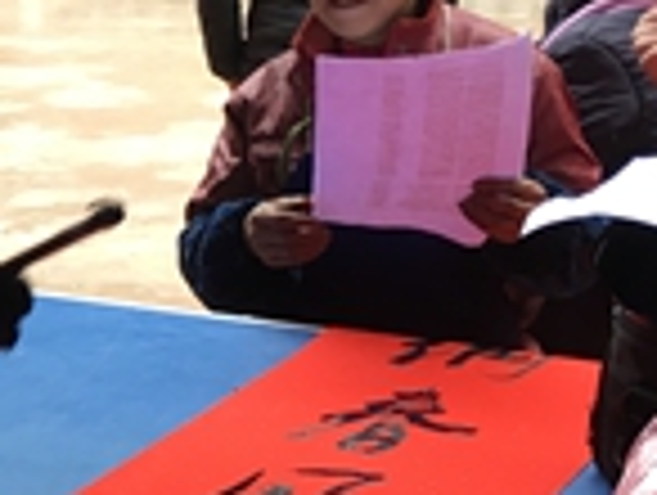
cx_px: -130
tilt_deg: -16.5
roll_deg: +3.3
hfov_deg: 18.7
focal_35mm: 99
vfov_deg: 15.0
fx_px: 1882
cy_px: 313
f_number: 2.2
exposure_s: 1/33
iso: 32
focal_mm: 4.15
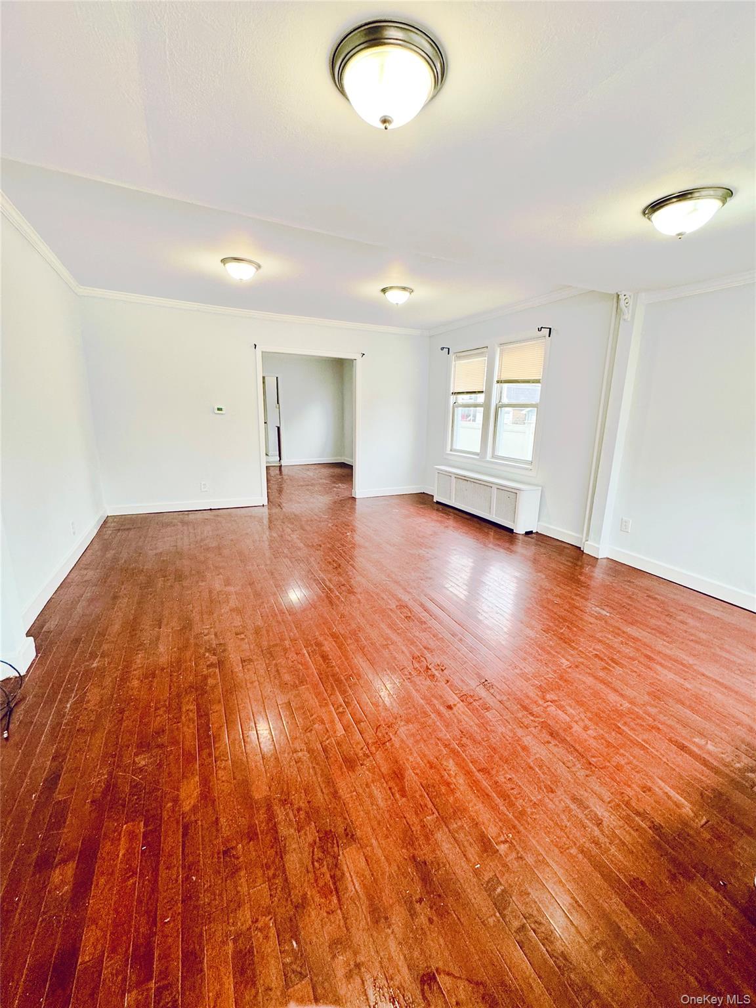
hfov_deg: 85.7
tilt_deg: -15.0
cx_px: 378
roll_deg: -0.3
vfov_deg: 102.1
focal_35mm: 14
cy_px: 504
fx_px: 408
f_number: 2.2
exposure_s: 1/120
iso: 200
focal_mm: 2.22
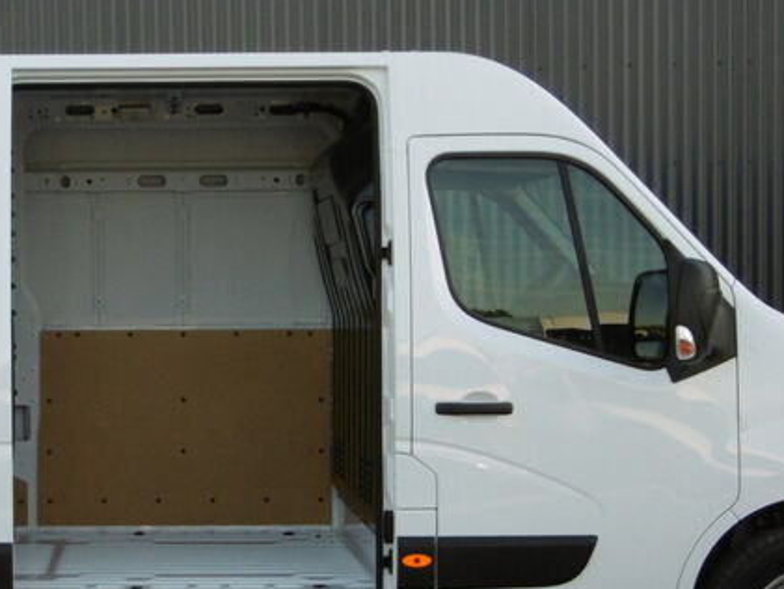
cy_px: 397
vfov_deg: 19.3
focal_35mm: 76
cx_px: 132
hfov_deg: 25.1
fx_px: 1722
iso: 100
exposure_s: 1/250
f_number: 3.5
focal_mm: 5.8
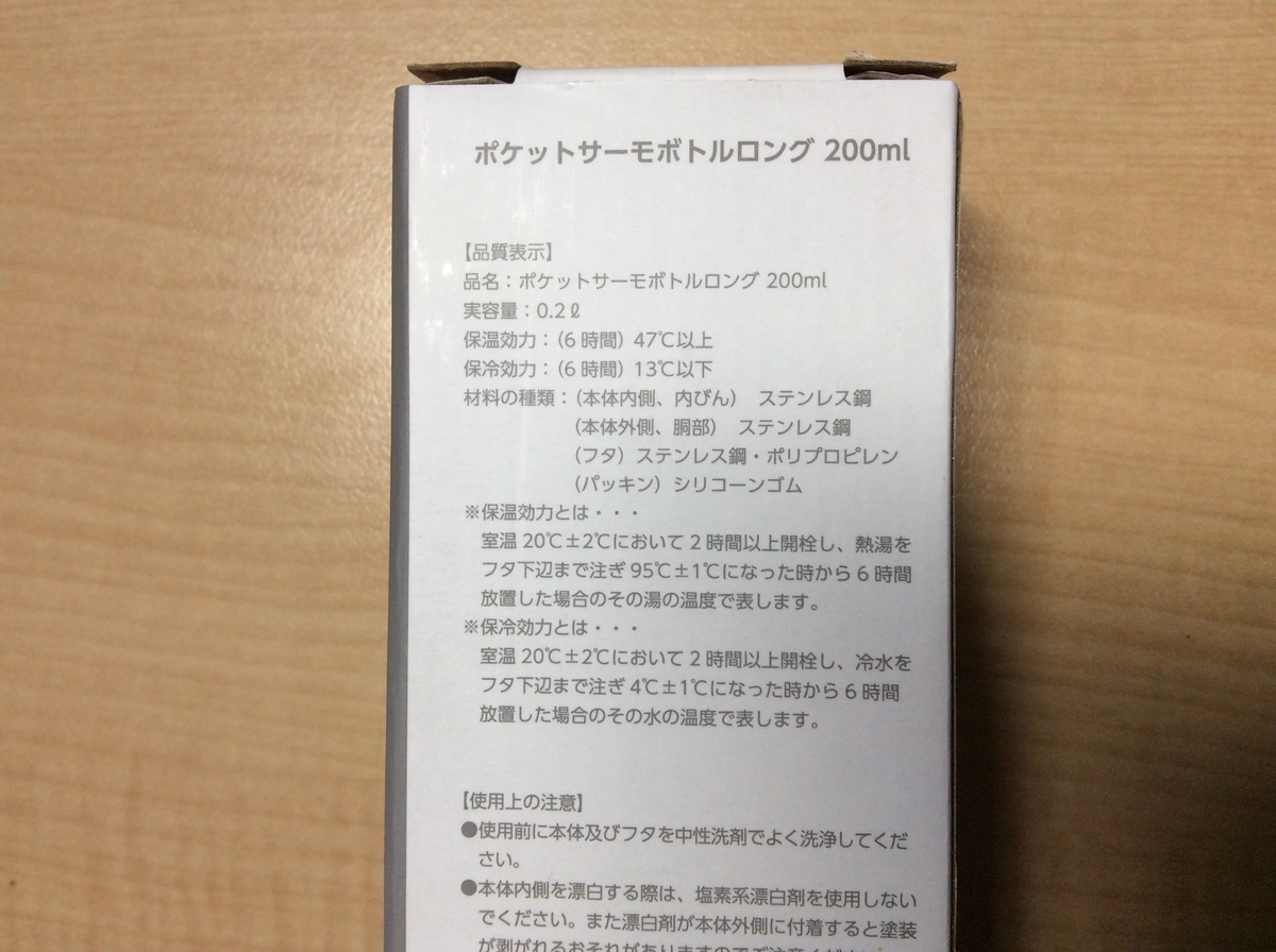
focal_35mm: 32
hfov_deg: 56.9
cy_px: 476
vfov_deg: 44.0
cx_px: 638
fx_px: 1178
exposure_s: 1/120
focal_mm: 3.3
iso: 50
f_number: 2.4
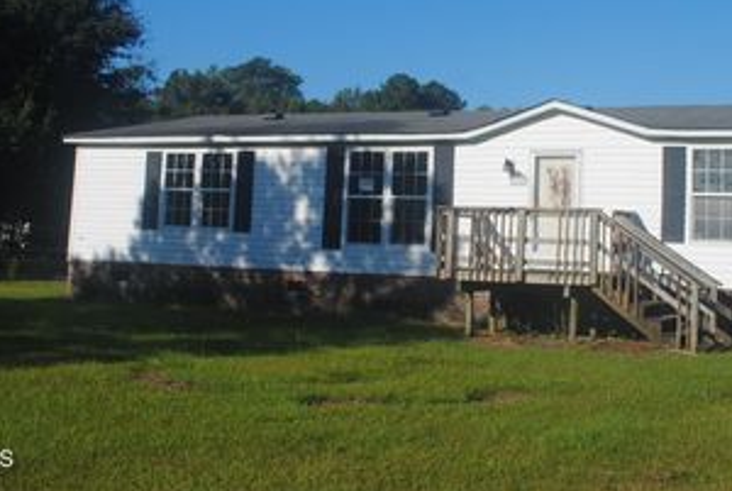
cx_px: 449
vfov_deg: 24.2
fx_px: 1120
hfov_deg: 36.0
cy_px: 87
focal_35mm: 55
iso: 100
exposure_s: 1/320
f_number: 9
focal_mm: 22
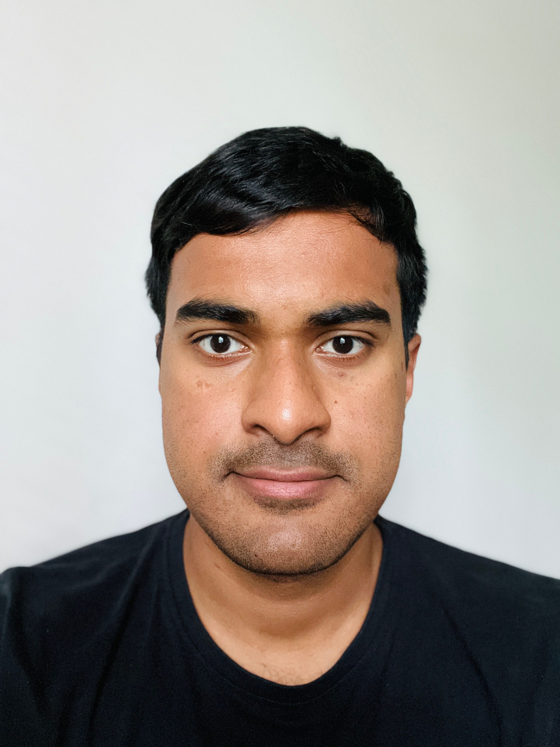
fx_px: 647
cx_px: 280
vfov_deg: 60.0
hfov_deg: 46.8
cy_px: 374
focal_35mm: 30
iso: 800
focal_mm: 2.71
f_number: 2.2
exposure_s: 1/21
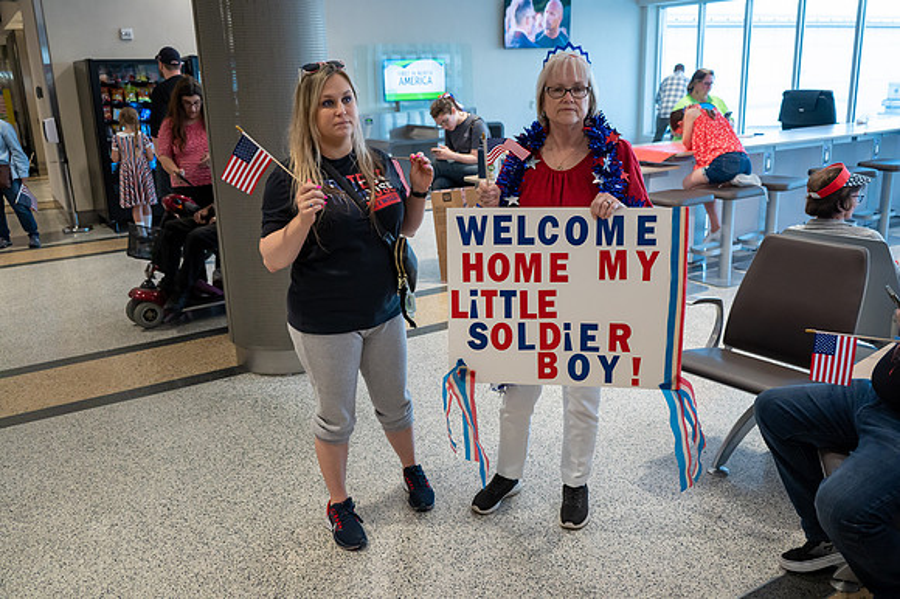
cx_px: 450
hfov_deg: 59.5
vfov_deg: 41.7
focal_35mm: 32
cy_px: 300
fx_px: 787
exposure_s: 1/200
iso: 4000
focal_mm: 31.5
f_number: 4.8
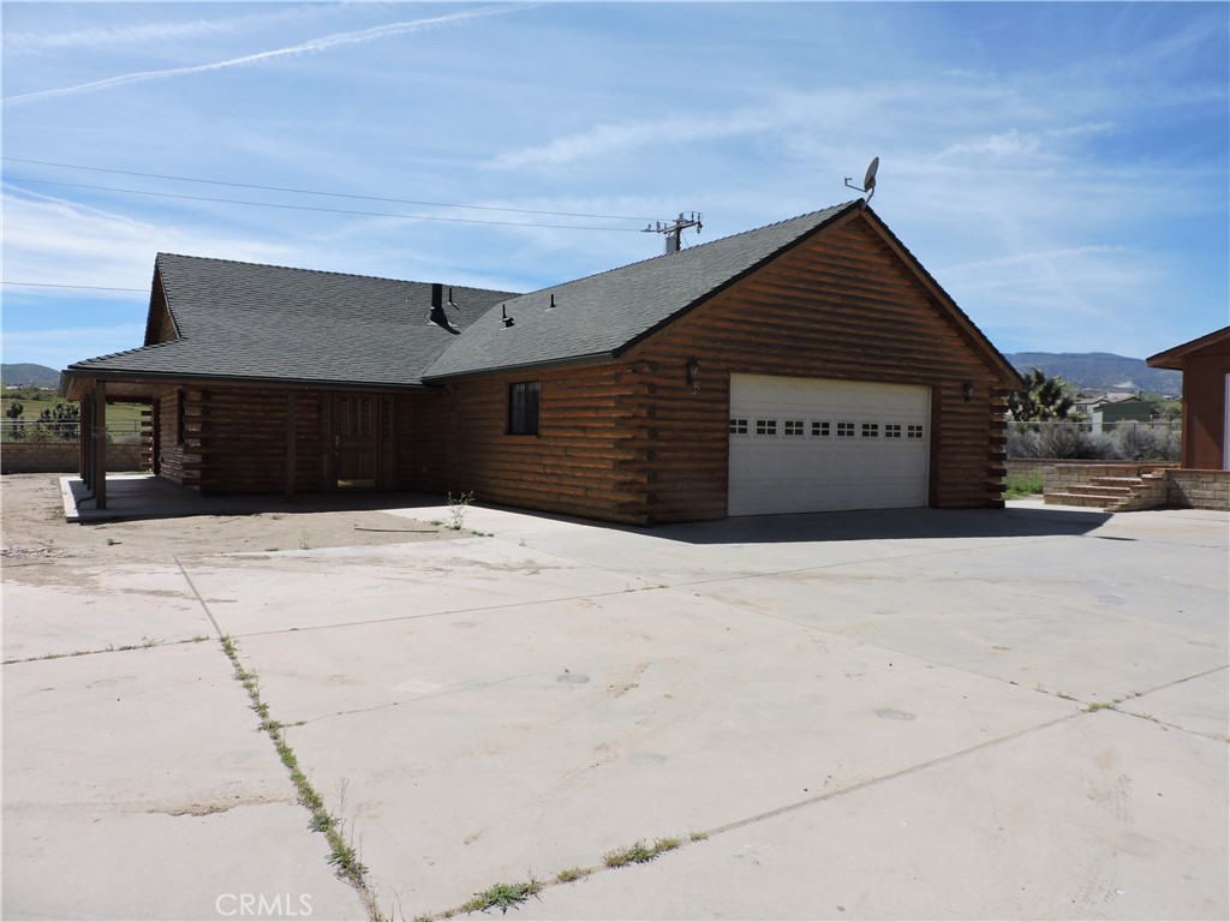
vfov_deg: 56.8
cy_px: 461
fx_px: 853
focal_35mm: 24
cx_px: 615
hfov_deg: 71.6
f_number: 3.7
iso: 100
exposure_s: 1/1250
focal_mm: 4.3
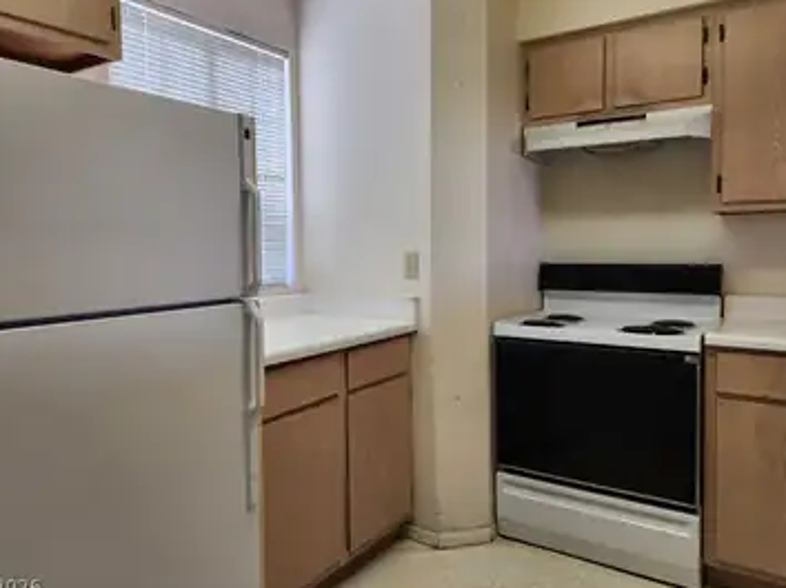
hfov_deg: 67.3
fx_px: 590
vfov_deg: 52.9
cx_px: 391
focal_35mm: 26
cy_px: 268
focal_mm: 5.4
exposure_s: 1/120
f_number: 1.8
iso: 80
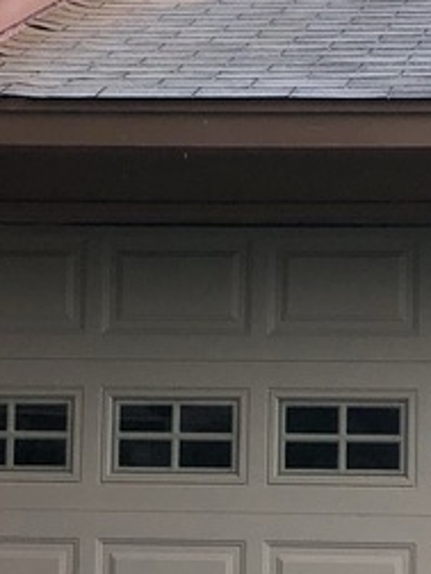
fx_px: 1992
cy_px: 296
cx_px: 365
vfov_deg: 16.4
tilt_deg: +2.1
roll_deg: +1.2
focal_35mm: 120
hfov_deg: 12.3
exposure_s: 1/917
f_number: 1.8
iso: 20
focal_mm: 3.99
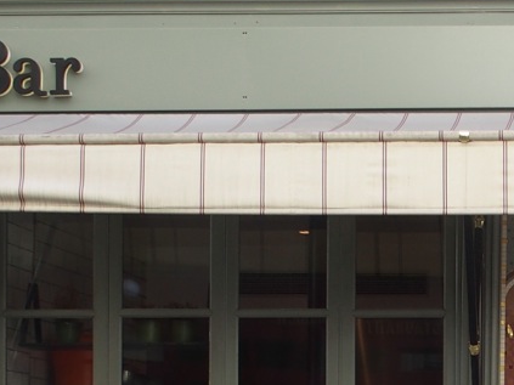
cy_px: 438
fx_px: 1707
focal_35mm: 115
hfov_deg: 16.5
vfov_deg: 12.6
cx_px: 592
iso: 100
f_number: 3.2
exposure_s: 1/125
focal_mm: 8.1
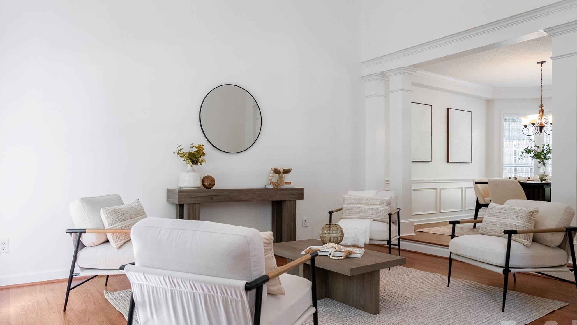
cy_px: 179
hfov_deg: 71.9
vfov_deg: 44.3
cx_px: 296
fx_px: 398
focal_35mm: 26
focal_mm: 24
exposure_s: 1/160
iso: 1000
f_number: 4
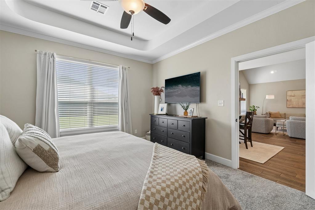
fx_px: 131
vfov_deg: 77.3
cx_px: 158
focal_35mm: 15
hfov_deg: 100.4
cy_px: 105
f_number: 6.3
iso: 200
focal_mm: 10
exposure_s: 1/20
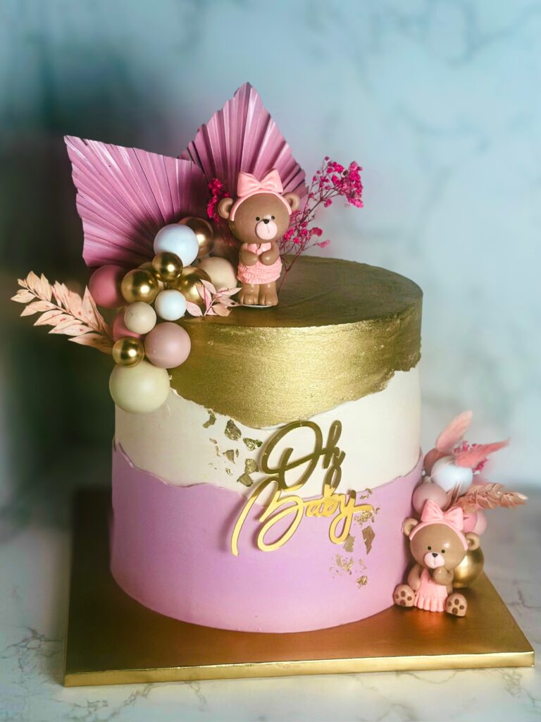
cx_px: 270
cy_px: 361
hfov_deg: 30.3
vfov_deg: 39.7
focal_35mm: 48
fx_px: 1000
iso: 64
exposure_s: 1/150
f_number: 1.8
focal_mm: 6.86
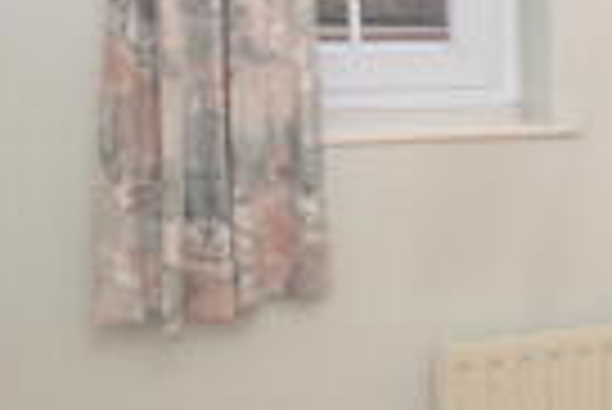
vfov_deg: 19.0
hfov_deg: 21.8
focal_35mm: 72
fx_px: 1225
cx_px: 988
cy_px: 191
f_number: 5.6
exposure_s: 1/60
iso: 200
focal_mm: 10
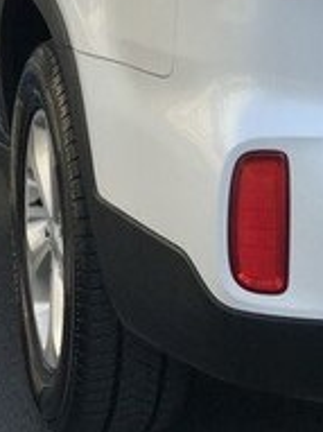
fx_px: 1843
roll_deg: +1.6
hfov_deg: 10.0
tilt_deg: -6.1
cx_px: 210
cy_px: -90
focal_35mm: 148
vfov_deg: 13.0
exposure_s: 1/409
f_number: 2.8
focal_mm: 6.6
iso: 20
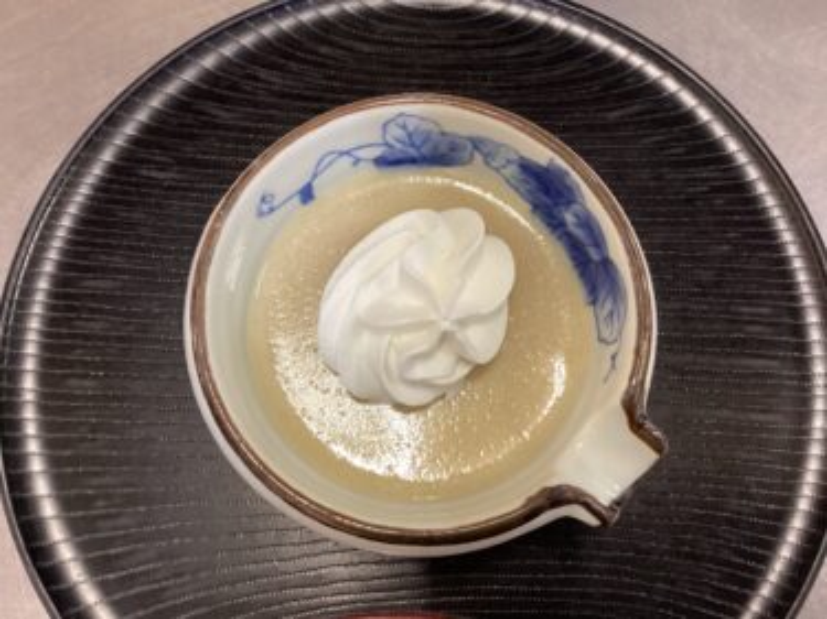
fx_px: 740
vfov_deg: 45.4
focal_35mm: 31
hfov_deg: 58.4
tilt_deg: -76.8
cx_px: 414
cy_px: 310
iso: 250
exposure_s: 1/60
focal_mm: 3.3
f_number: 2.4
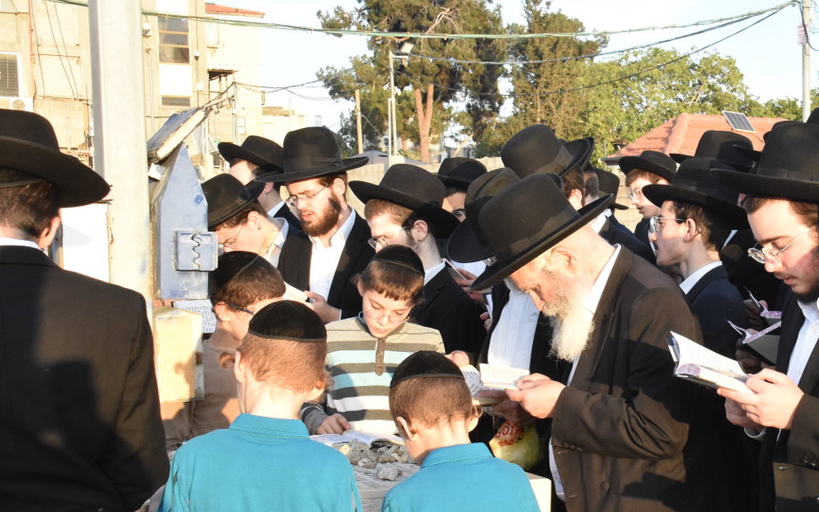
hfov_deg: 31.0
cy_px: 308
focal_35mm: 65
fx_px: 1451
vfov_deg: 20.0
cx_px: 608
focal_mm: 28
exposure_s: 1/200
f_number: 13
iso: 1600
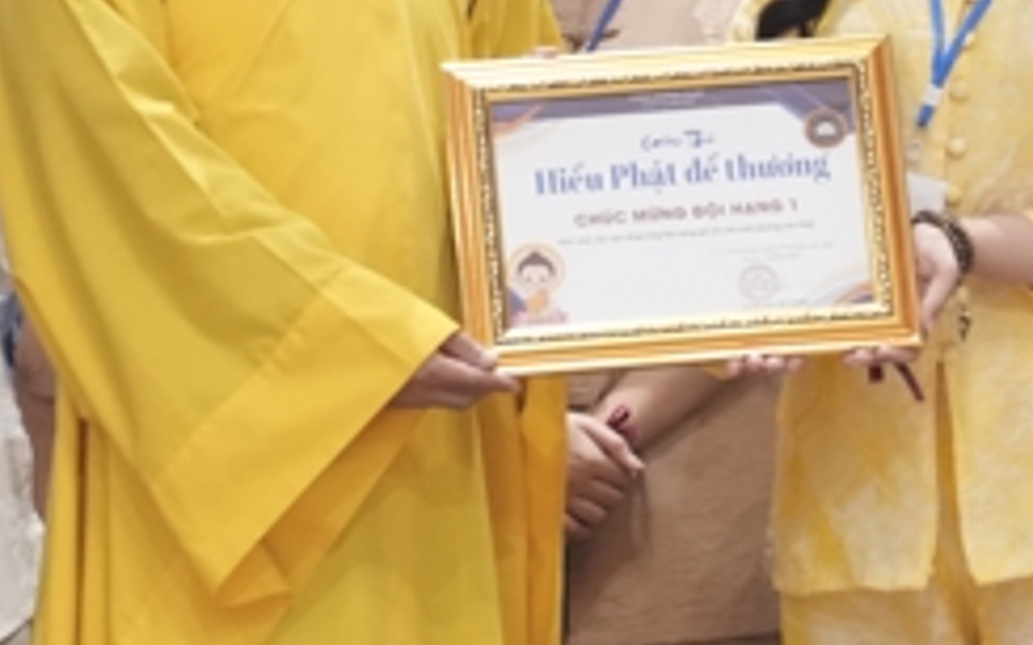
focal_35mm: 406
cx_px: 675
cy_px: 6
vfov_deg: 3.2
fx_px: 11427
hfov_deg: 5.2
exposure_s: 1/160
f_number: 4
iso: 5000
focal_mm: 150
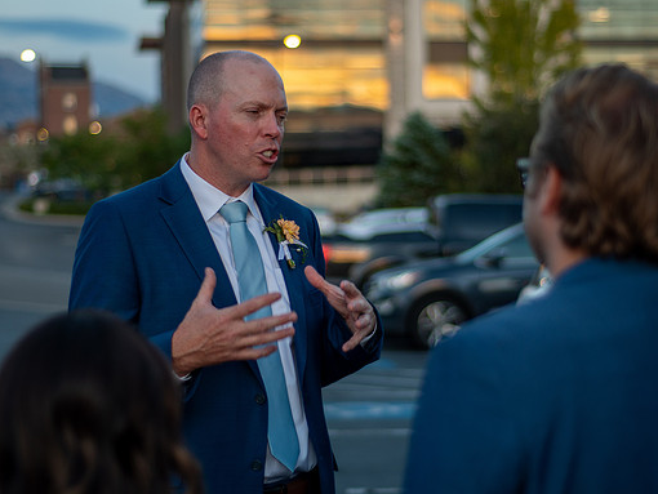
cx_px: 363
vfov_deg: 18.0
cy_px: 248
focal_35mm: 82
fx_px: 1559
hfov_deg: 23.8
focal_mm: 50
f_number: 1.8
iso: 200
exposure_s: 1/160
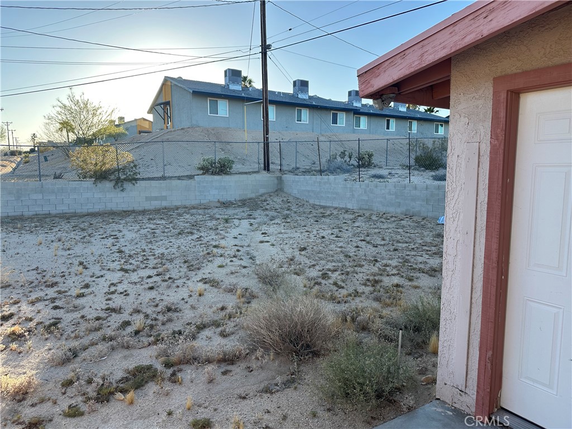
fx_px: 397
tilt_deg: -4.0
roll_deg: -1.2
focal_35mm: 24
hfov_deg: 71.6
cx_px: 286
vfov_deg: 56.8
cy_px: 214
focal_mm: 6.86
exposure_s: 1/943
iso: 80
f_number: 1.78
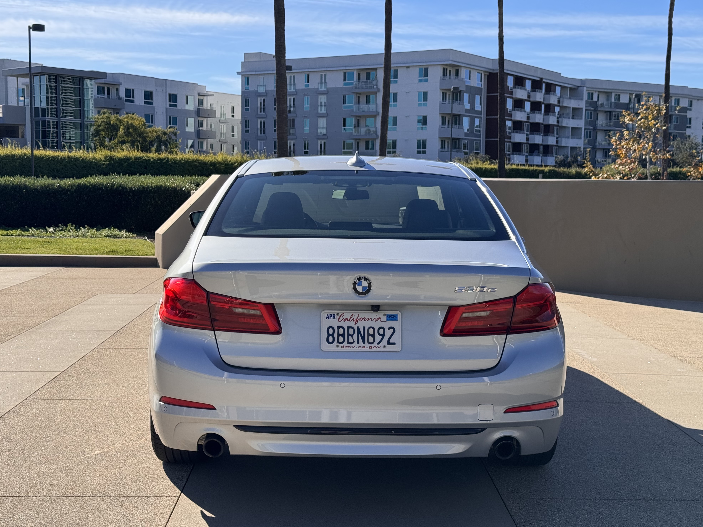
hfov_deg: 38.9
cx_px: 348
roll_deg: -0.9
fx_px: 995
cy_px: 265
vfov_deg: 29.7
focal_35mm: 49
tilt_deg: -5.3
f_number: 1.78
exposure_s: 1/3610
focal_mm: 6.86
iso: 64
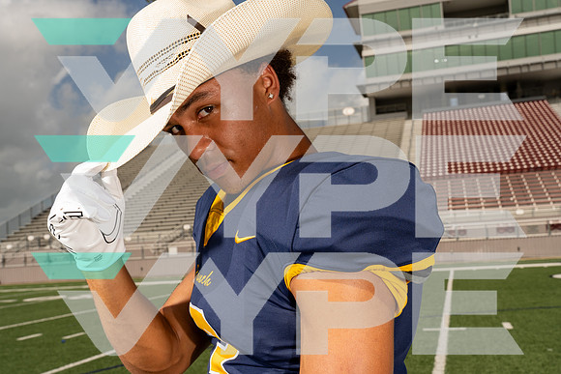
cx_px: 280
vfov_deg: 34.2
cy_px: 187
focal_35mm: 39
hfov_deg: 49.5
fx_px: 608
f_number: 11
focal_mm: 39
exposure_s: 1/250
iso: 100
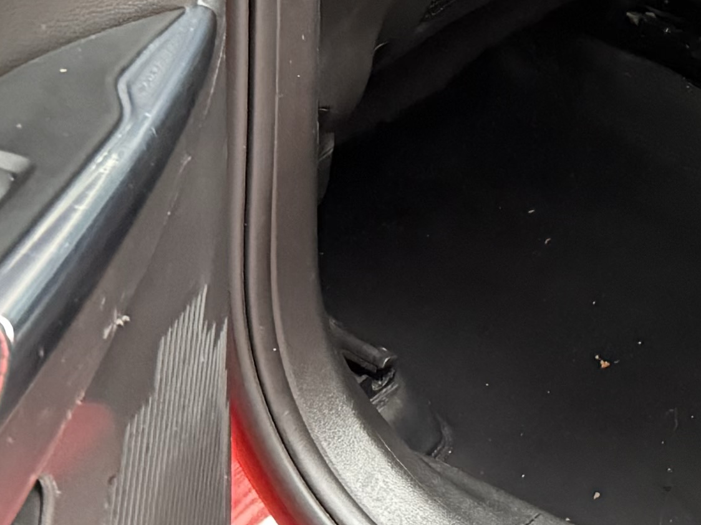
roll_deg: +0.5
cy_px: -431
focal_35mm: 122
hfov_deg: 15.6
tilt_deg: -16.7
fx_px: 2471
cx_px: 821
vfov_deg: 11.3
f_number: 1.78
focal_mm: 6.76
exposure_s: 1/27
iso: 1600
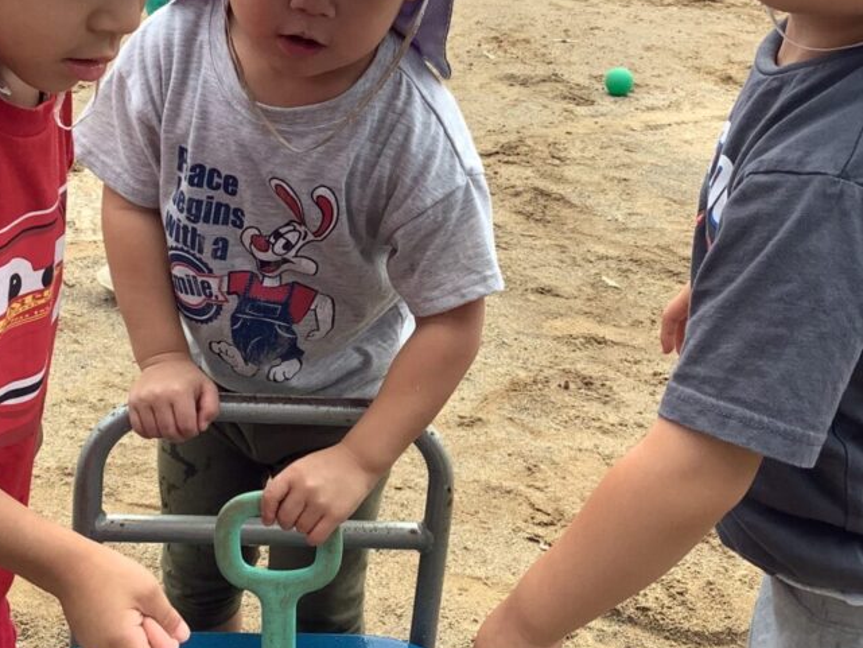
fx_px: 1446
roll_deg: -4.9
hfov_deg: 33.2
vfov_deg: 25.2
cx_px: 411
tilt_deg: -22.9
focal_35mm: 58
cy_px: 276
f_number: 2.4
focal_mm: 3.3
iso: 25
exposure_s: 1/407
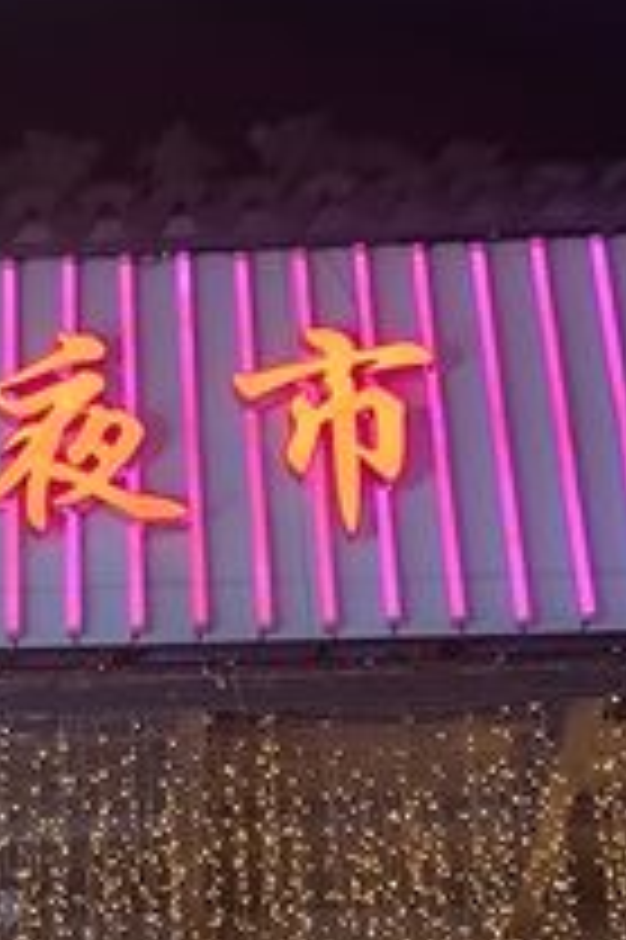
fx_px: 2665
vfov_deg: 20.0
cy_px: 495
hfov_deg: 13.0
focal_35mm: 102
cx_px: -131
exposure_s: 1/100
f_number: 1.7
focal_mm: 5.35
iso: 400
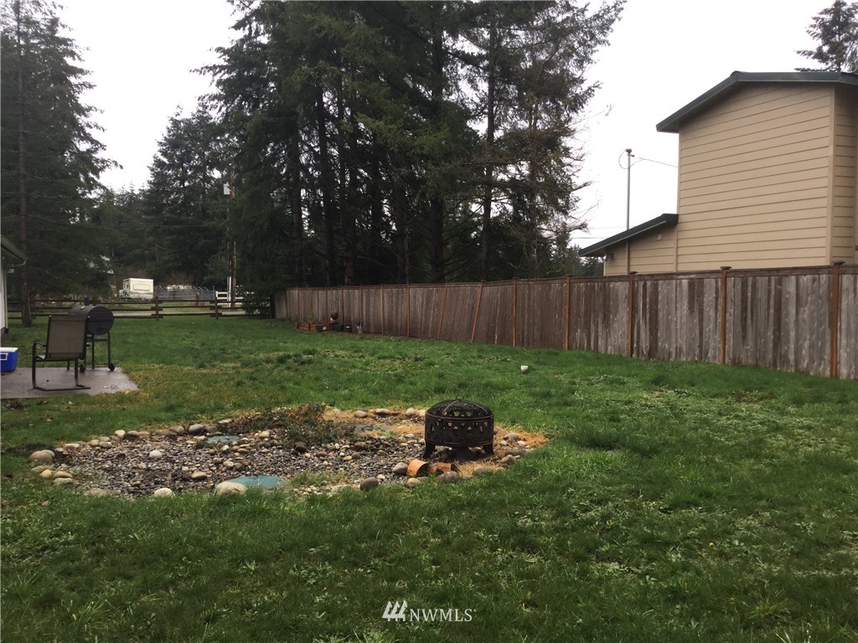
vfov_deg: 45.4
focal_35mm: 31
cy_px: 322
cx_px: 429
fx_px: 768
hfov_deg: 58.4
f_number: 2.4
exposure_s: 1/60
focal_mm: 3.3
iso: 25
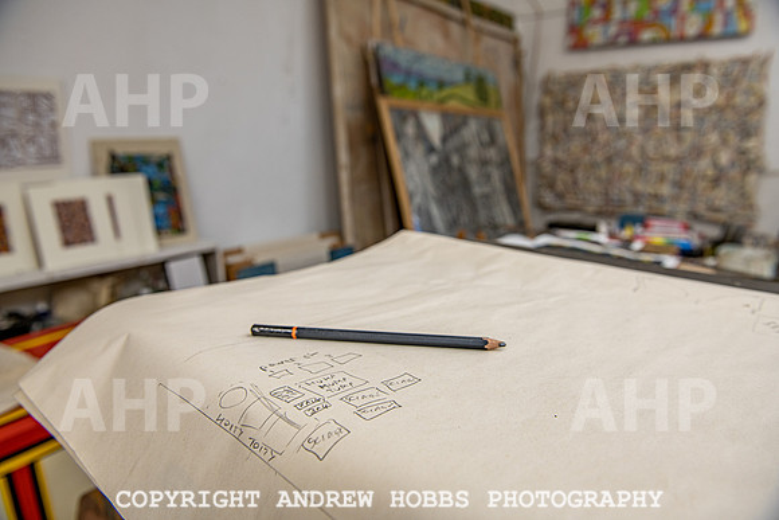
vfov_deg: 53.2
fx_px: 519
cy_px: 260
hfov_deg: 73.7
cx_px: 390
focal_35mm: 24
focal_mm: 24
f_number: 5.6
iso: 64
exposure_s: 1/13
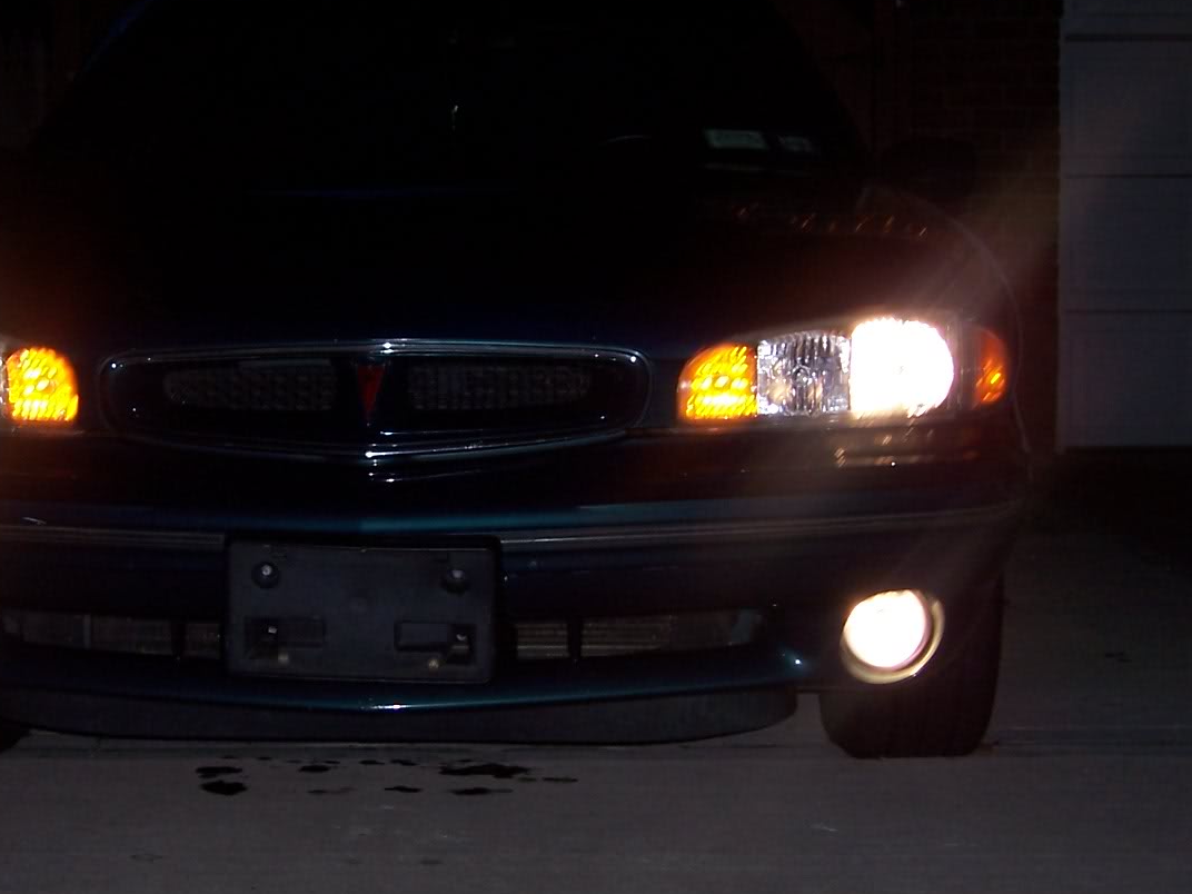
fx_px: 2342
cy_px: 460
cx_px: 336
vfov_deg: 21.6
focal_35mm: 68
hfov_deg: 28.2
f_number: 3.3
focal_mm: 7.3
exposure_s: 1/60
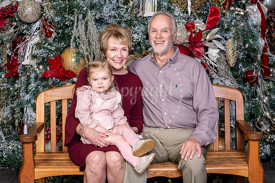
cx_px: 138
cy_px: 92
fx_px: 649
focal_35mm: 85
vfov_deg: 16.1
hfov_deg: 23.9
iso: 400
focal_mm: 85
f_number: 8
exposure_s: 1/100
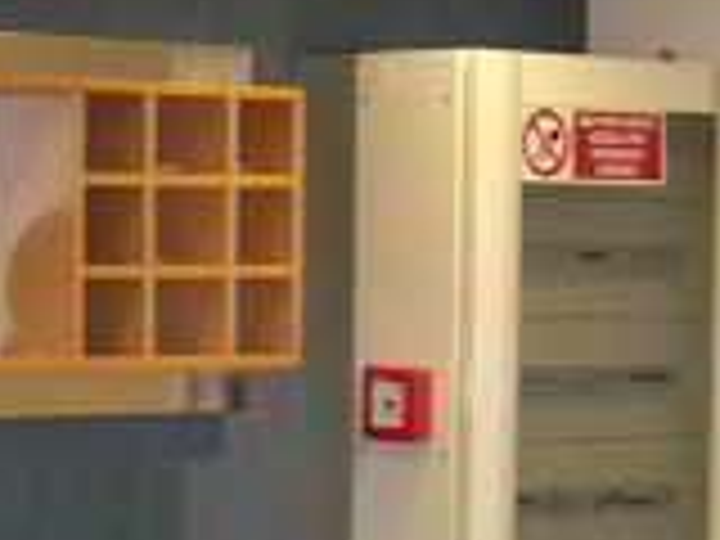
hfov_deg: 10.3
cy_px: 702
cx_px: 18
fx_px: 3952
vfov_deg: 7.7
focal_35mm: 190
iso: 65
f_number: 2.8
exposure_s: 1/31.1
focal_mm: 7.8
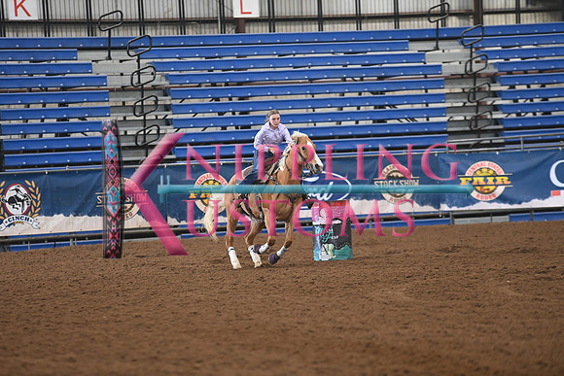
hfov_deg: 10.3
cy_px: 188
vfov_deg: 6.9
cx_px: 282
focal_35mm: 200
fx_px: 3134
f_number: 3.5
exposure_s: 1/250
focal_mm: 200
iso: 2500
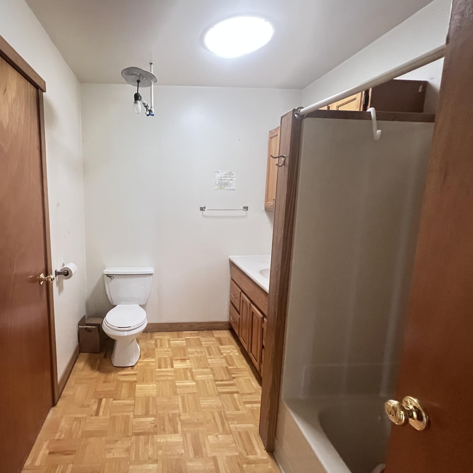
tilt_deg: -7.8
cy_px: 228
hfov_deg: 85.3
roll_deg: -0.4
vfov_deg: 87.4
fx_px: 247
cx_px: 170
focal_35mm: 16
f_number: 1.8
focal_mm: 1.57
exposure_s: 1/60
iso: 640
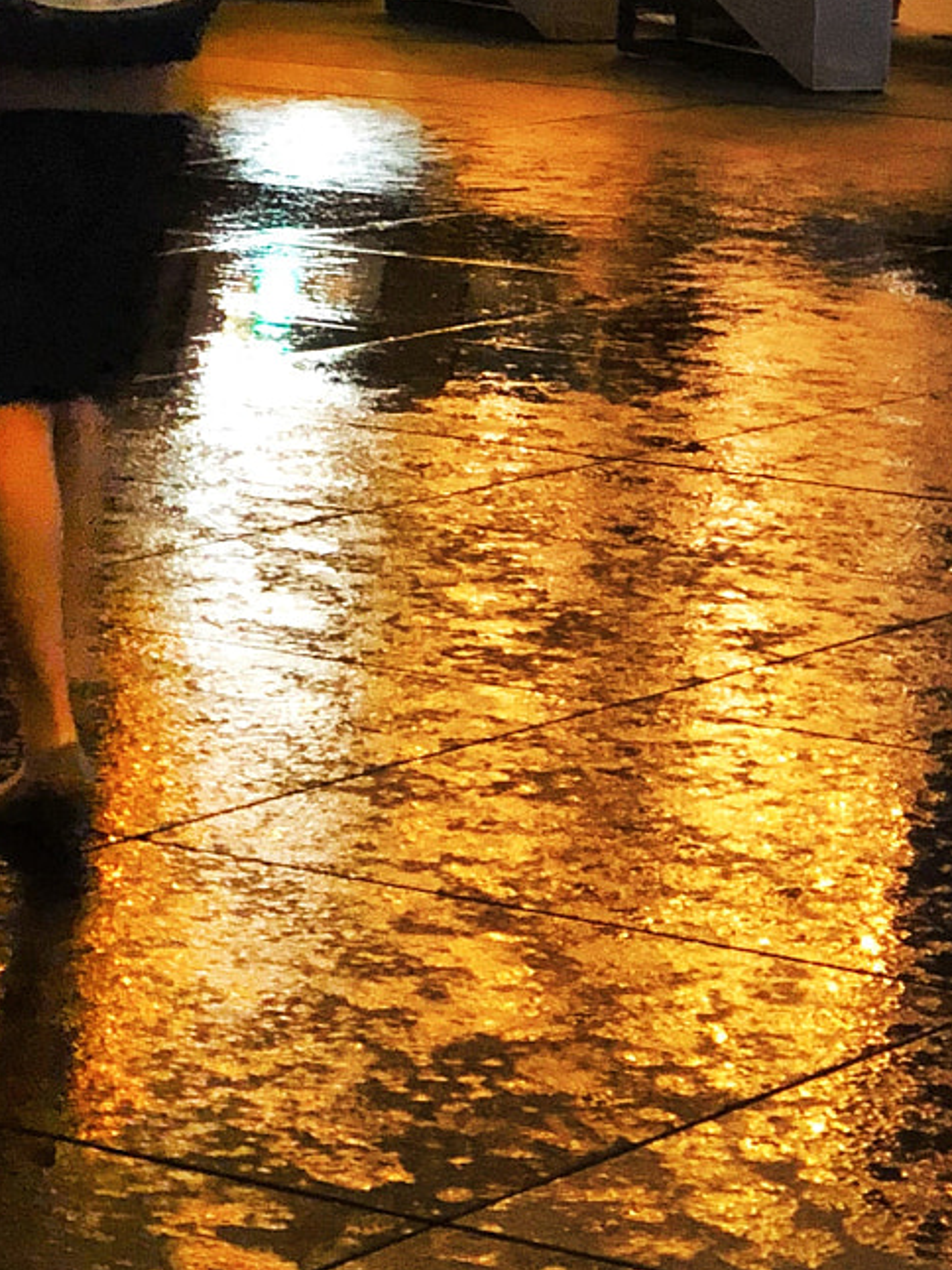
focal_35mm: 129
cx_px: -73
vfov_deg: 15.0
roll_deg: -1.5
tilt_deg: -4.0
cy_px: 2
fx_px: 4729
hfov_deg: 11.3
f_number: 2.4
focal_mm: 6
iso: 160
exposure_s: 1/8
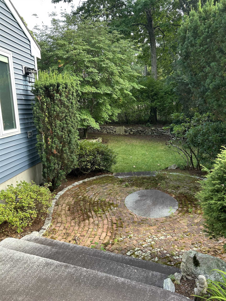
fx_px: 226
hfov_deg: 53.1
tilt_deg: -9.1
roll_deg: +1.9
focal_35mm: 26
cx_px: 113
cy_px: 150
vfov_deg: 67.3
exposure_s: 1/168
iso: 40
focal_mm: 5.7
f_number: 1.5
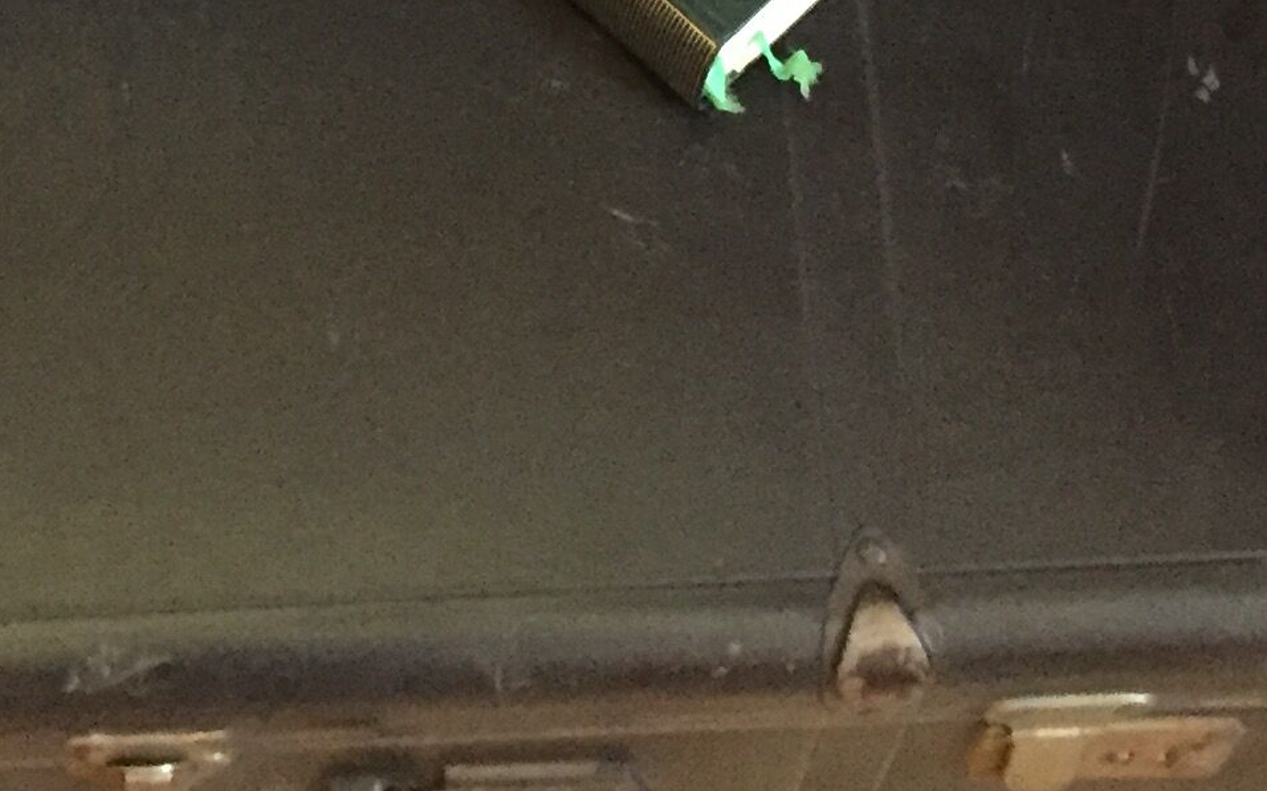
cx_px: 436
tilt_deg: -60.6
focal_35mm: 105
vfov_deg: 12.1
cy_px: -213
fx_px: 3625
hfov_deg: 19.8
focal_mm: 4.15
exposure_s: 1/17
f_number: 2.2
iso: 400
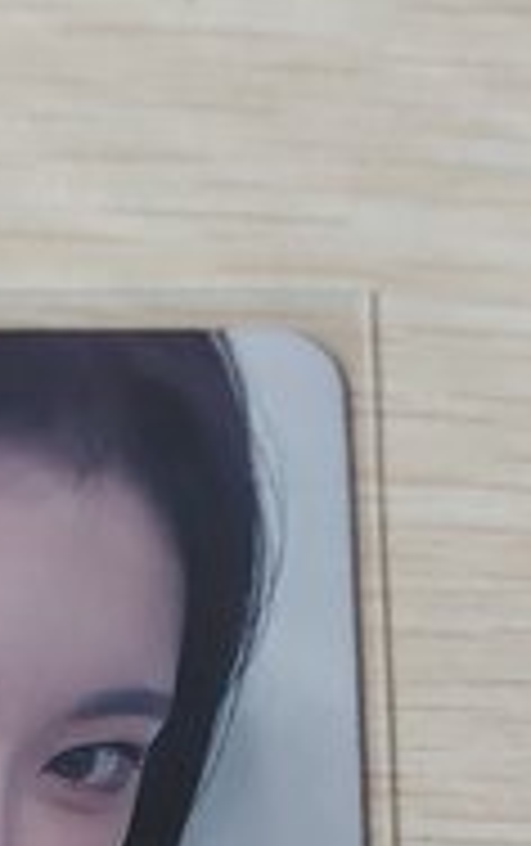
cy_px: 871
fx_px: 1662
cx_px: -36
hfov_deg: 17.6
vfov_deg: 26.8
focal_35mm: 72
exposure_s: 1/24
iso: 320
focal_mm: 5.23
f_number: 1.8
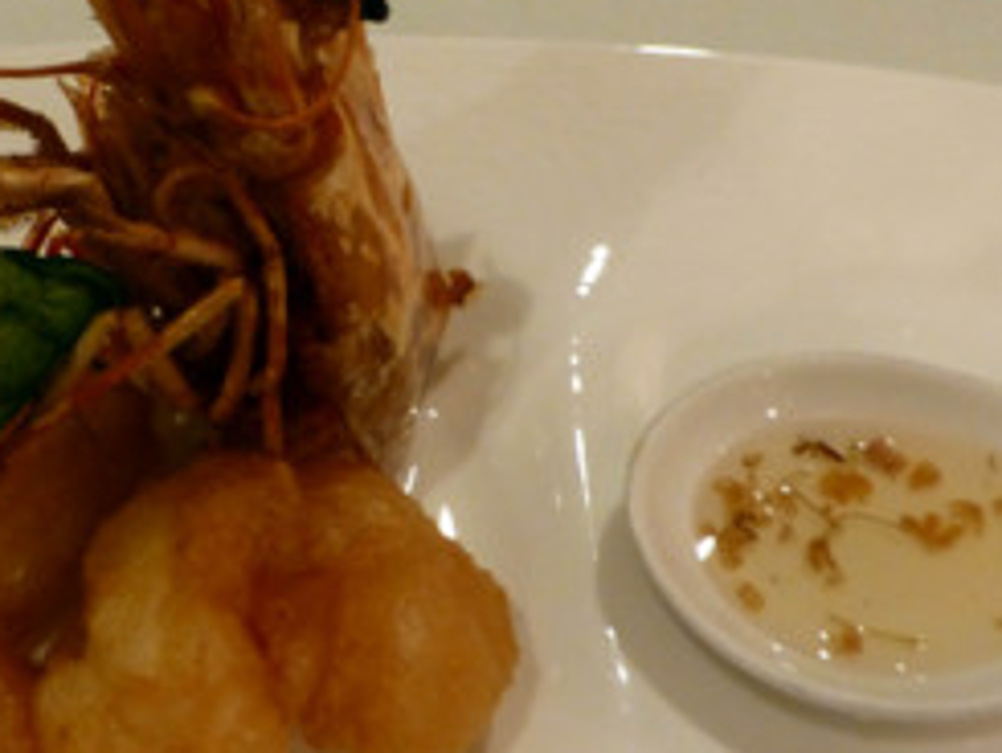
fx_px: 1274
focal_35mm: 44
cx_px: 344
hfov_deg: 42.4
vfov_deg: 32.8
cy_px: 303
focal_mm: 4.3
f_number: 3.3
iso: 400
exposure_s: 1/5
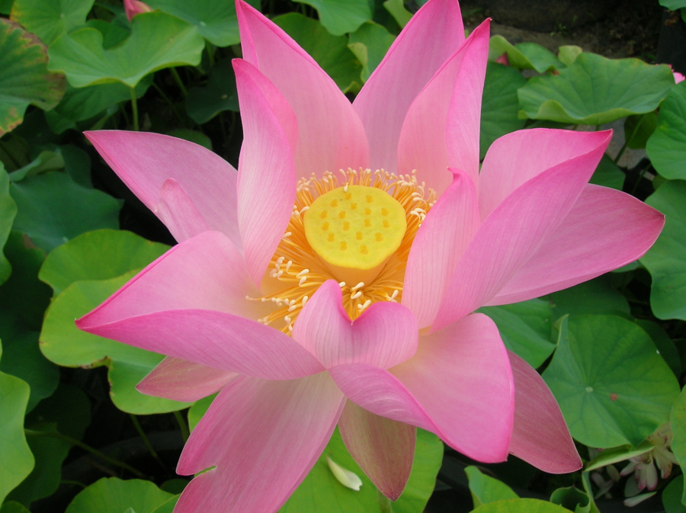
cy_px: 256
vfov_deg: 41.7
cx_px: 343
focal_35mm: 34
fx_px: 673
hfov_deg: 54.0
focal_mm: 5.7
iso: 50
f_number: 4.9
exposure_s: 1/77.3
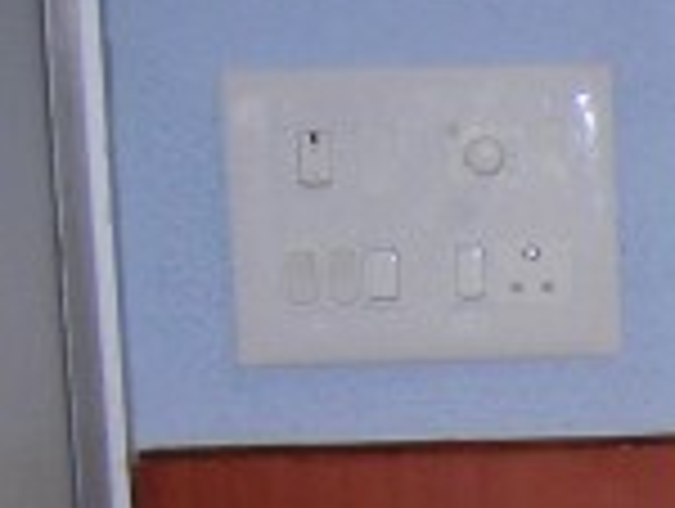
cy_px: 1088
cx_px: 1508
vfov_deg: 7.9
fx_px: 3476
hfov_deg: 10.0
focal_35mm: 178
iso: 50
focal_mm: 6.3
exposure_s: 1/60.1
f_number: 3.2
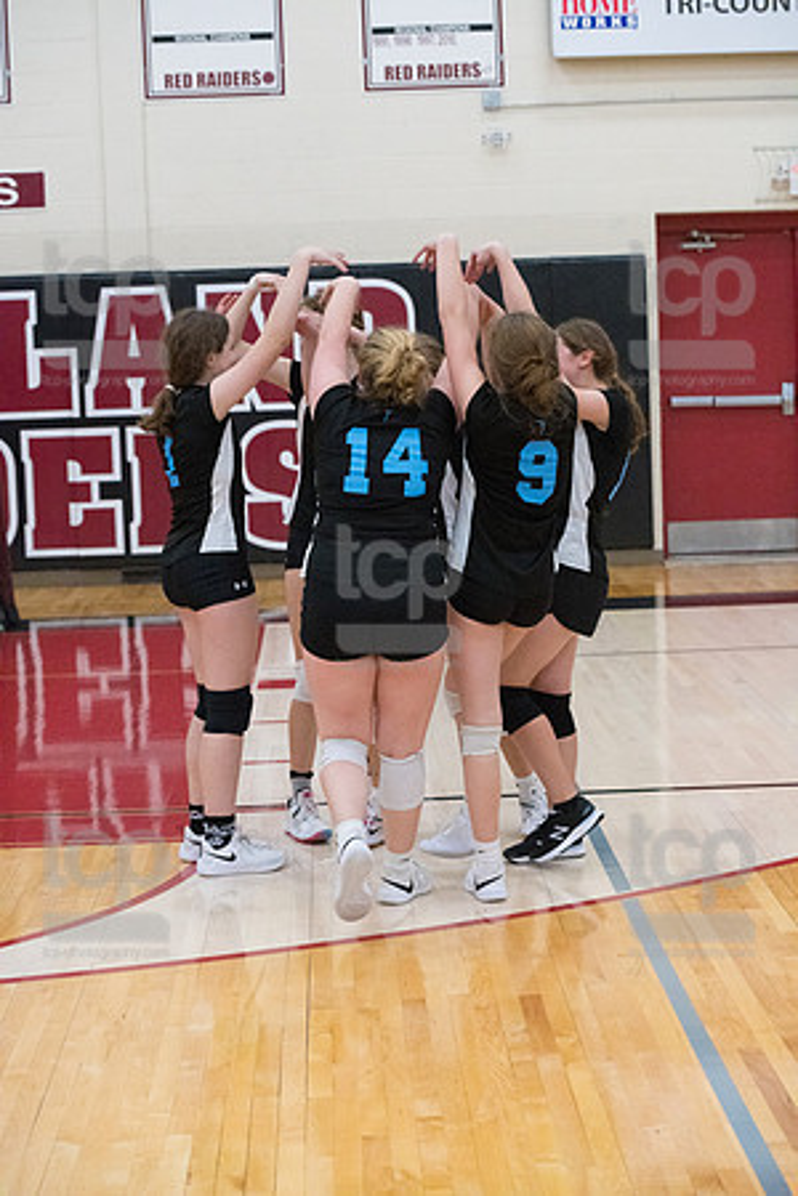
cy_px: 598
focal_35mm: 78
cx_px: 399
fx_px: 2593
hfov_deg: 17.5
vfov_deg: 26.0
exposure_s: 1/1000
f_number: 4.5
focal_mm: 78
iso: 6400
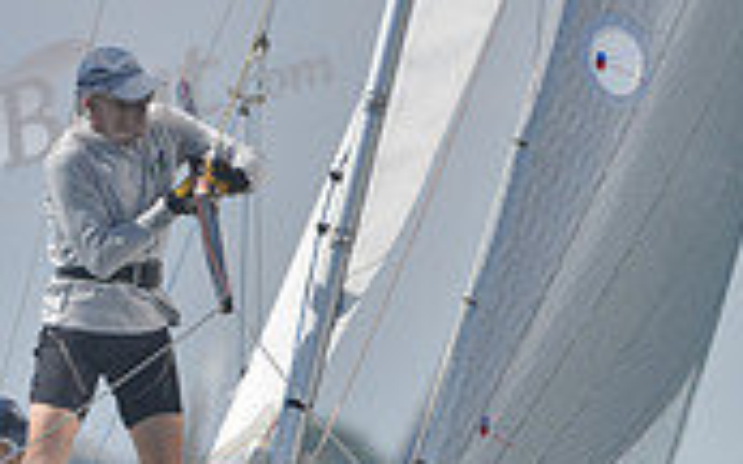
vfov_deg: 1.0
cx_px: 558
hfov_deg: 1.5
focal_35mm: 1367
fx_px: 27672
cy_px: 690
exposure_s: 1/1250
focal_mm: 400
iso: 200
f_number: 6.3
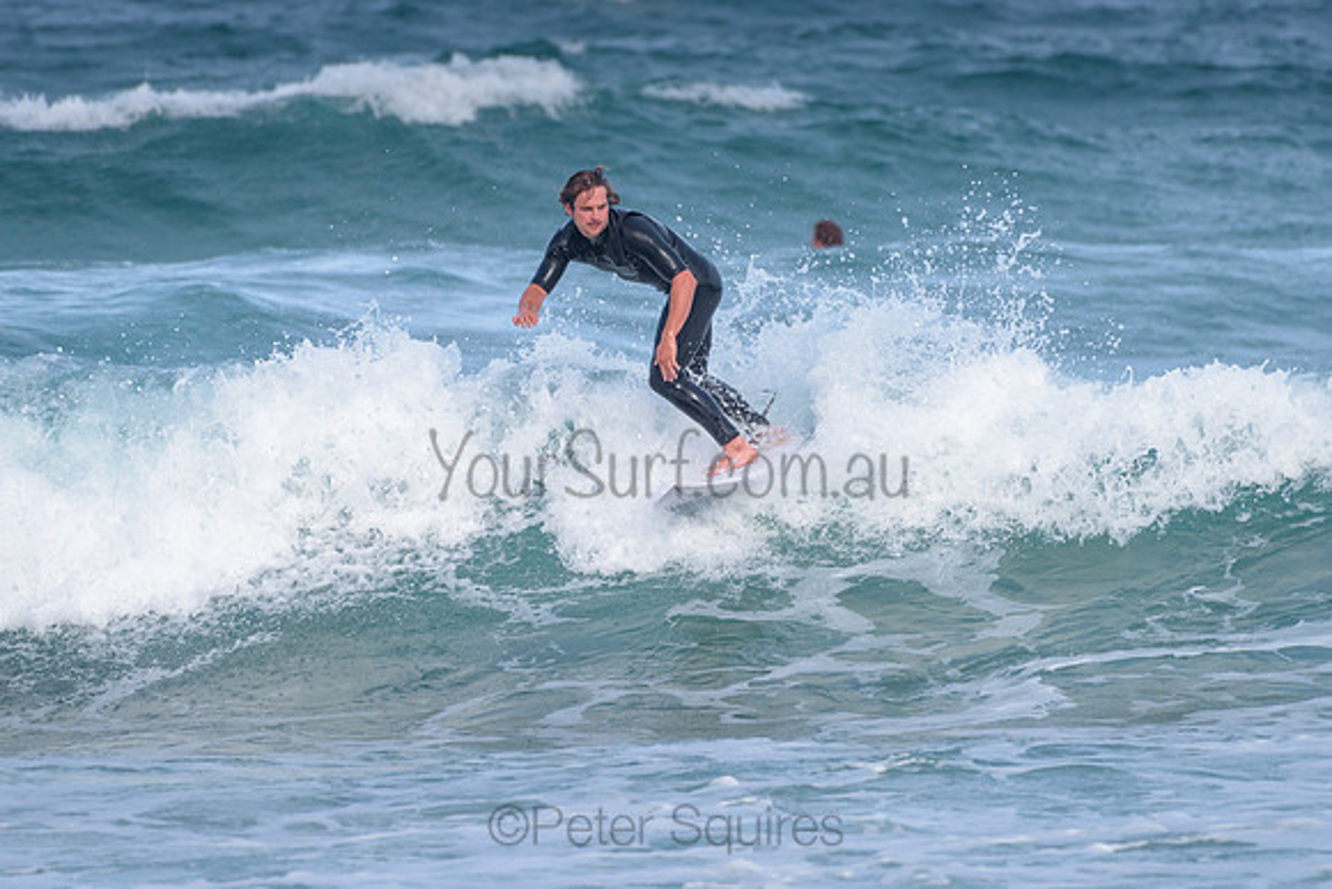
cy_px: 426
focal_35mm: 613
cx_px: 659
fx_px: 22676
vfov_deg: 2.2
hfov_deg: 3.4
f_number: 5.6
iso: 280
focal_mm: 500
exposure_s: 1/2000
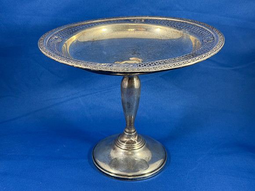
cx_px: 128
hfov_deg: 39.7
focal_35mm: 48
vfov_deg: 30.3
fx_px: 354
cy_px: 96
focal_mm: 6.76
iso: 125
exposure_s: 1/120
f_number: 1.78
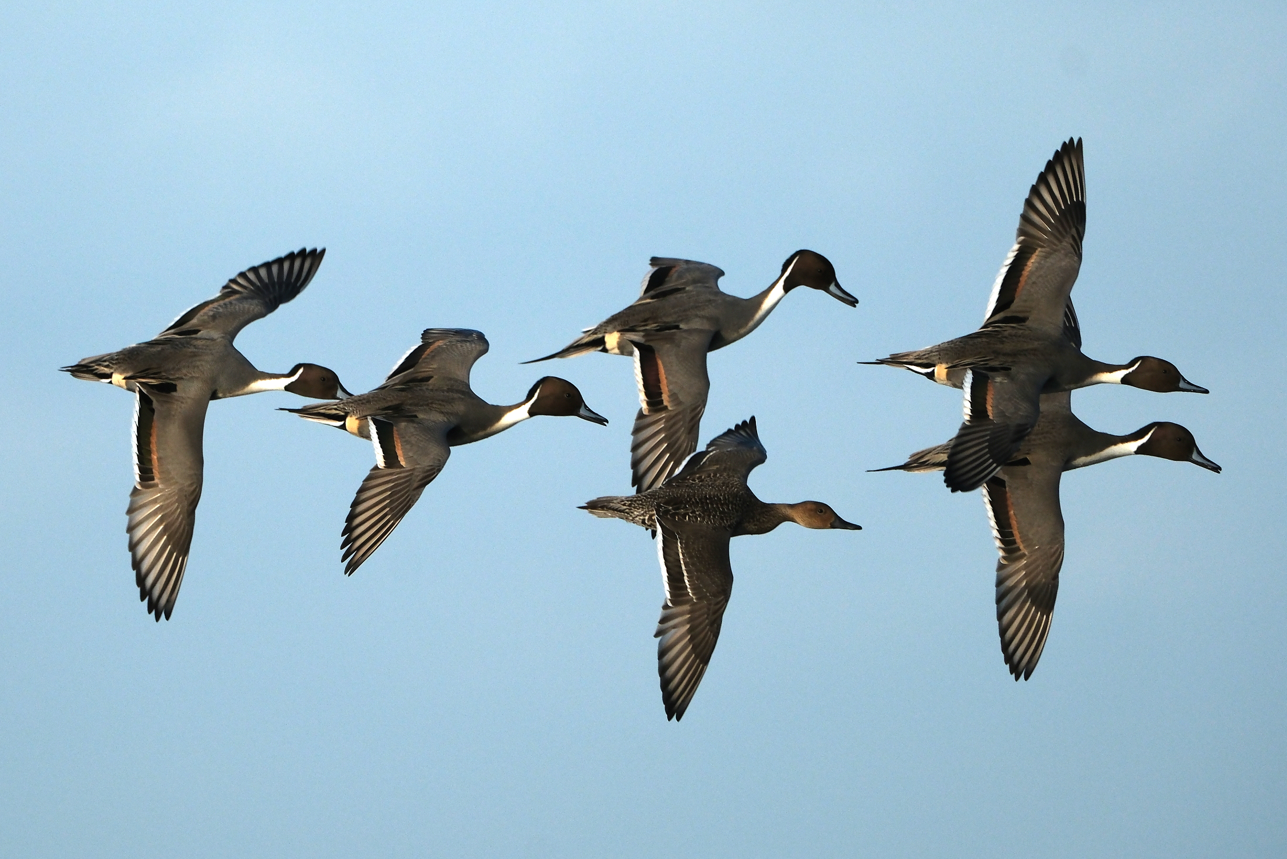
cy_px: 430
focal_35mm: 900
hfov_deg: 2.3
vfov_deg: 1.5
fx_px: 32177
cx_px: 644
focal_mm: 600
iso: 640
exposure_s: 1/2000
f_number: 8
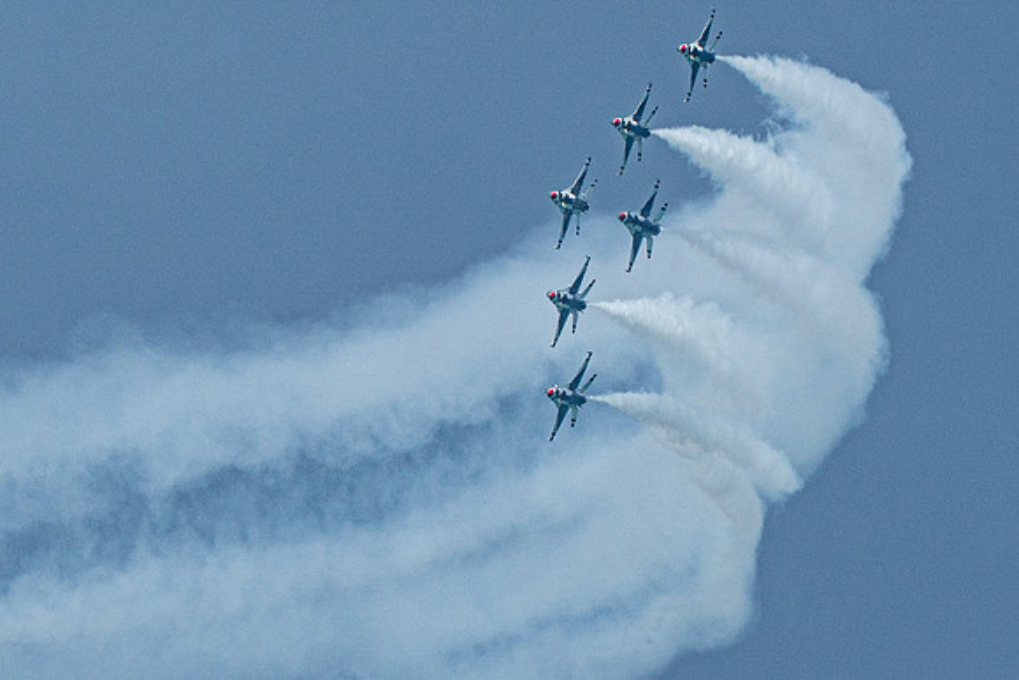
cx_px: 480
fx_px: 28443
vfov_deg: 1.4
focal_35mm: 1005
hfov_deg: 2.1
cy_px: 278
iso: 640
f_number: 10
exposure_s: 1/2000
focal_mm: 400
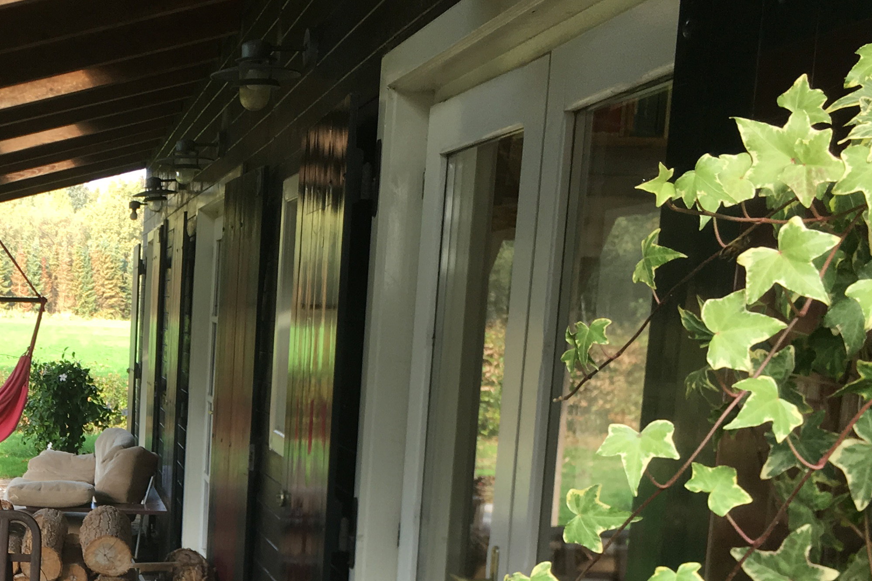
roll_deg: -1.8
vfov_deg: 21.5
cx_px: 49
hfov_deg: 31.0
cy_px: 574
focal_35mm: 61
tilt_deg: -6.7
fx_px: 1477
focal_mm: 4.15
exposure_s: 1/100
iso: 25
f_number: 2.2
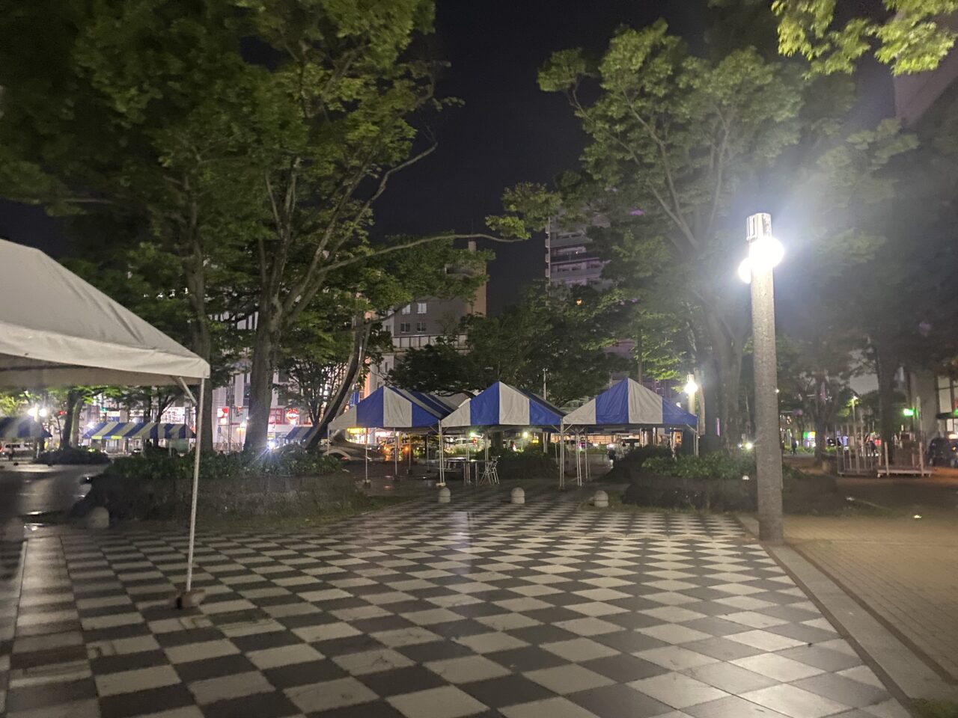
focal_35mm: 26
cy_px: 359
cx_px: 479
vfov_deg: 53.1
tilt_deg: +4.1
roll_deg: -1.6
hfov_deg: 67.3
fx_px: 720
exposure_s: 1/20
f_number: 1.8
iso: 800
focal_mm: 4.25
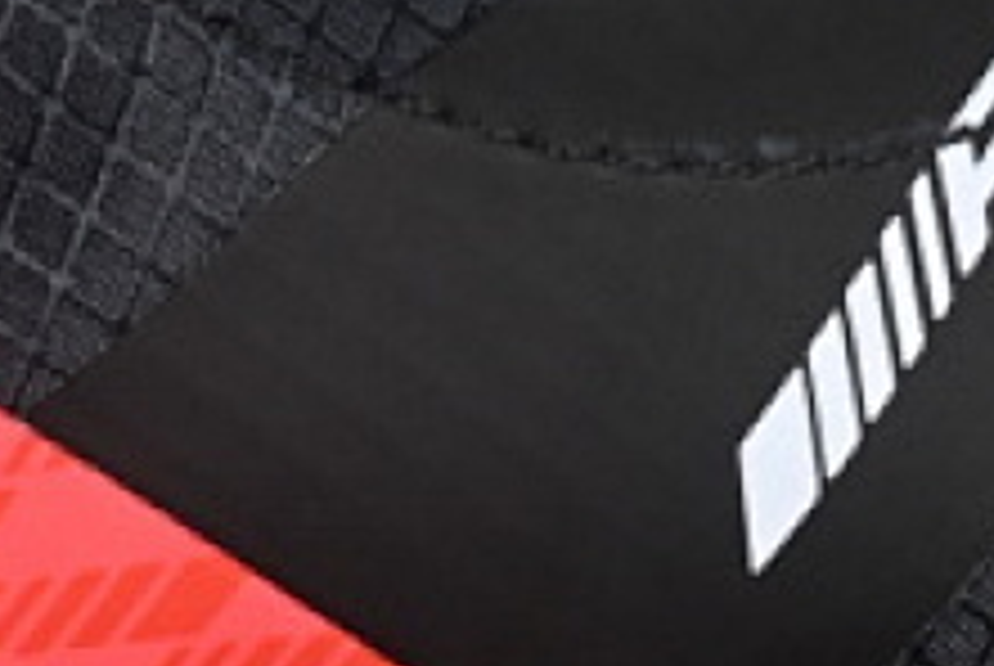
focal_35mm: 366
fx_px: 10119
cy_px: 414
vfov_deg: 3.8
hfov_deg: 5.5
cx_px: -733
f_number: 6.3
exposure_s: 1/50
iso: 160
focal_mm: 50
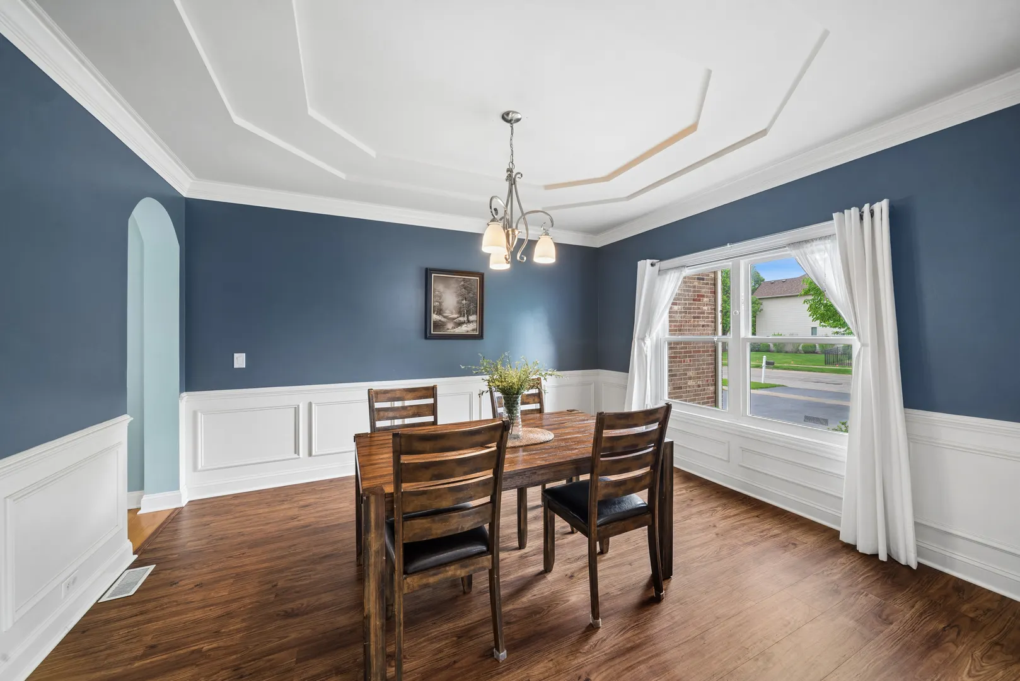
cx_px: 510
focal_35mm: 15
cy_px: 340
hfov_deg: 100.4
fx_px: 425
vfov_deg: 77.4
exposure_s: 1/8
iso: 400
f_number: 8
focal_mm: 15
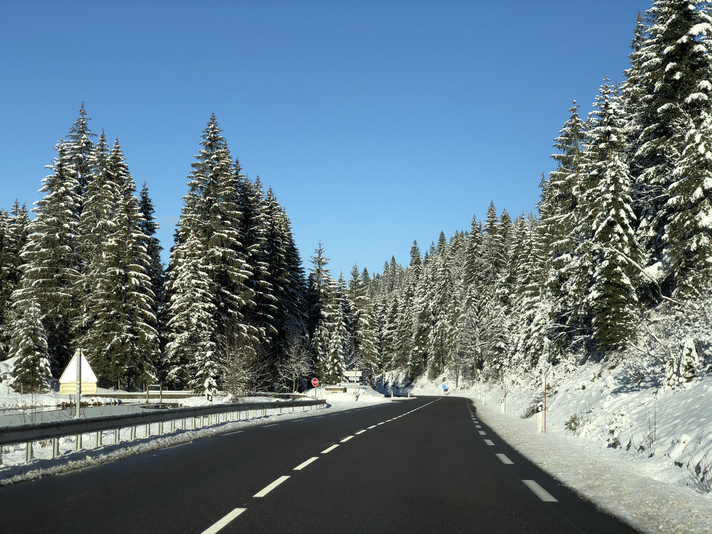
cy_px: 267
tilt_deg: +4.9
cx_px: 356
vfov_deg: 28.0
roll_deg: -2.1
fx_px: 1070
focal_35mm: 52
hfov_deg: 36.8
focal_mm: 6
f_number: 2.4
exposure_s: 1/1185
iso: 16
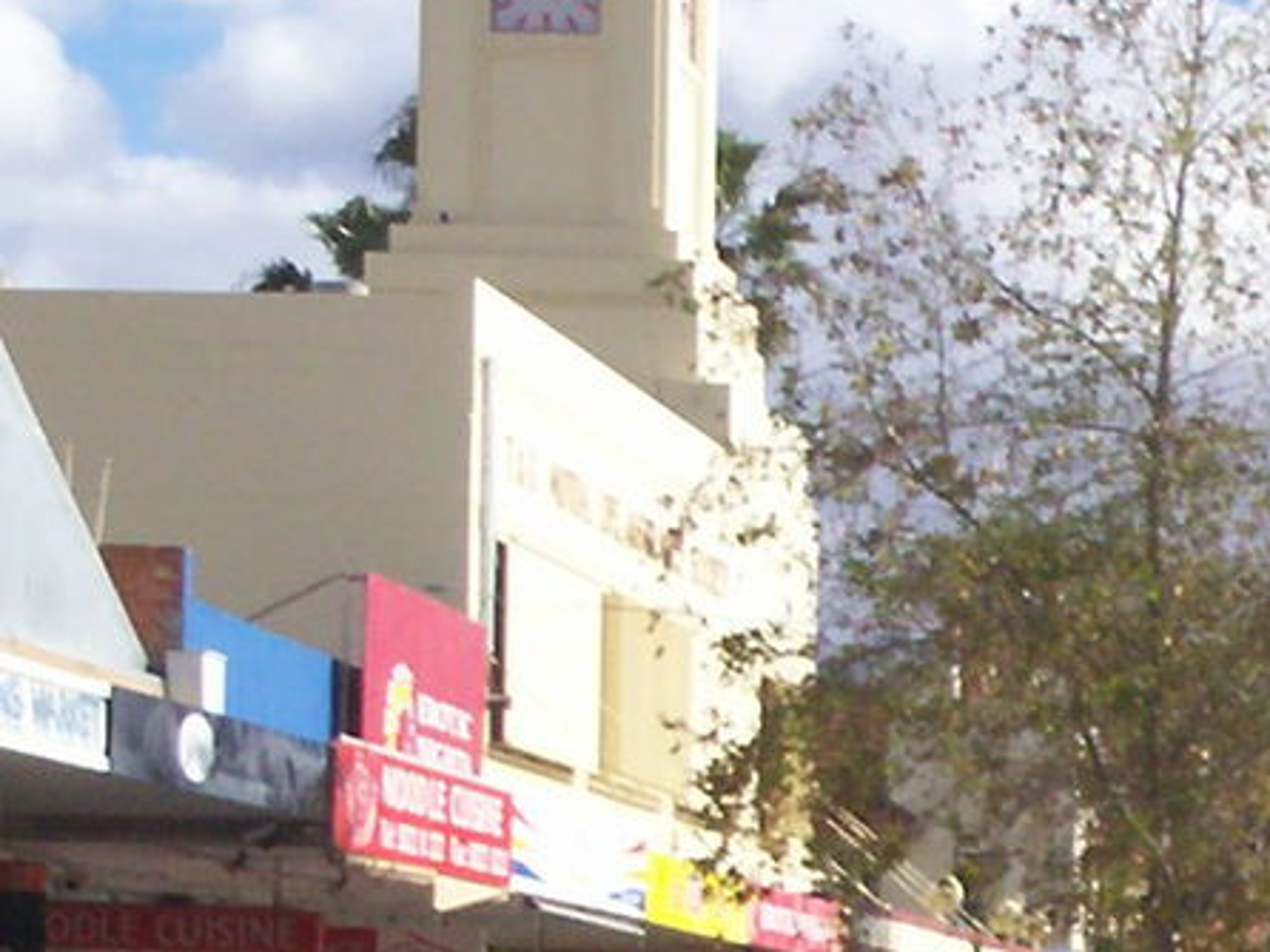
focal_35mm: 155
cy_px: 1143
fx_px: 5684
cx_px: 1868
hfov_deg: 12.2
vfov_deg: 9.4
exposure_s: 1/695
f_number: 4.5
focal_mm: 5.9
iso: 100
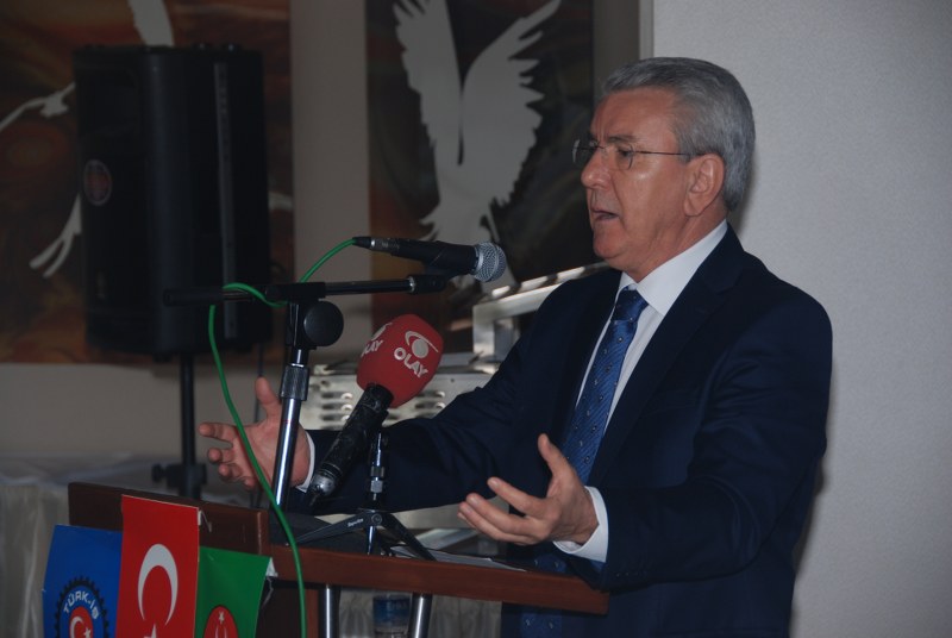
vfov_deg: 9.7
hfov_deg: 14.4
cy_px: 319
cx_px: 476
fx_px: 3774
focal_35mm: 142
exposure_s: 1/60
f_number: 5.3
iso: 200
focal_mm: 95
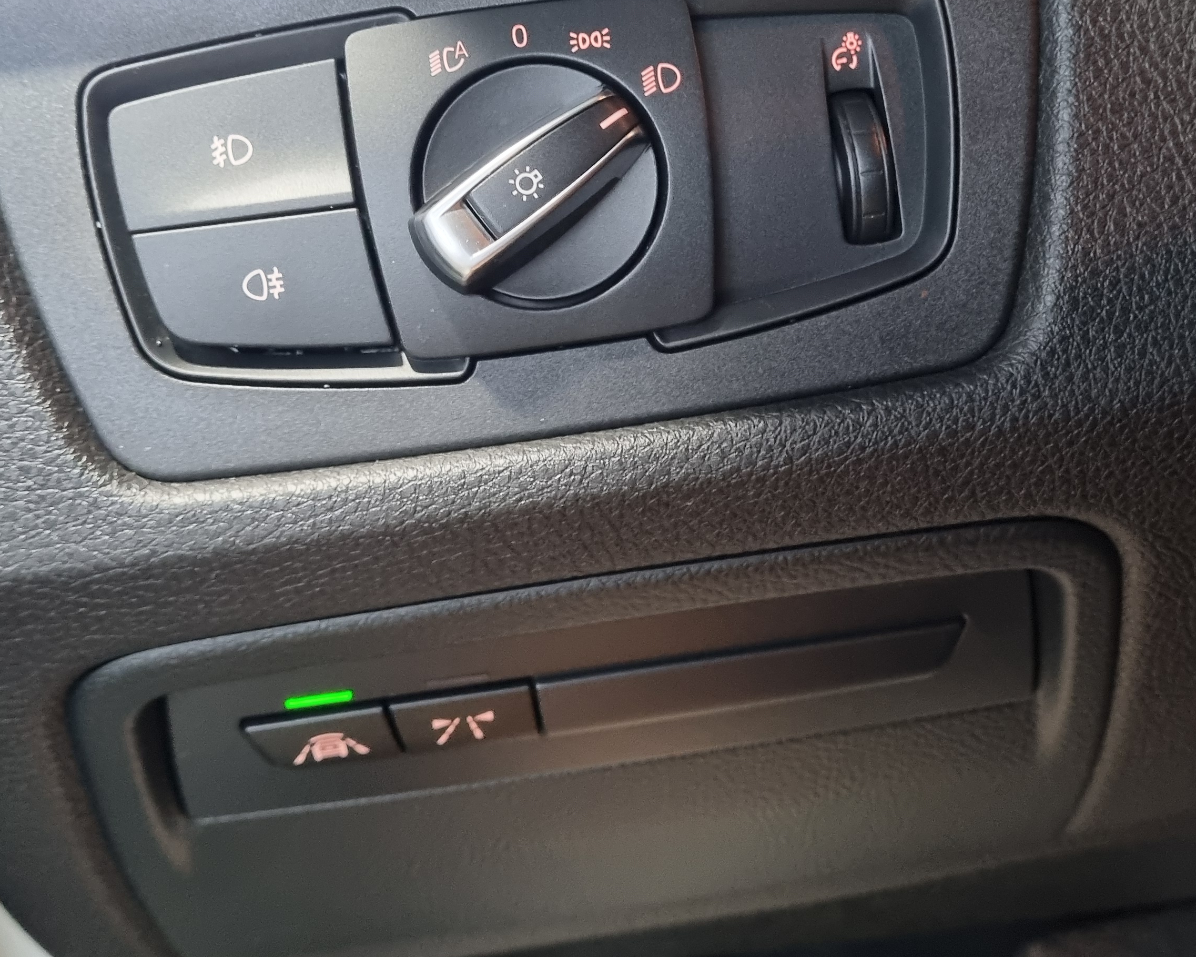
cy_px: 400
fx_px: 1593
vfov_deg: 33.4
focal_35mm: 45
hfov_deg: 41.2
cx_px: 587
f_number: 1.8
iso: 640
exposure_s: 1/24
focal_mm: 5.4
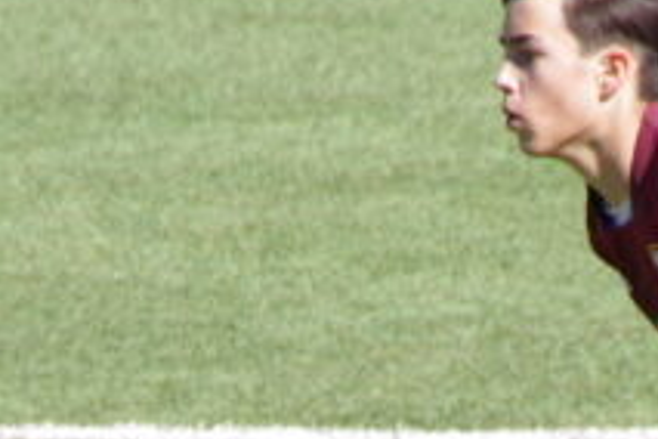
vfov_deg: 0.8
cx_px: 732
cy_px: 688
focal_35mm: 1800
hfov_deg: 1.1
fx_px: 32897
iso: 800
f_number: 9
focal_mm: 250
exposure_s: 1/1000
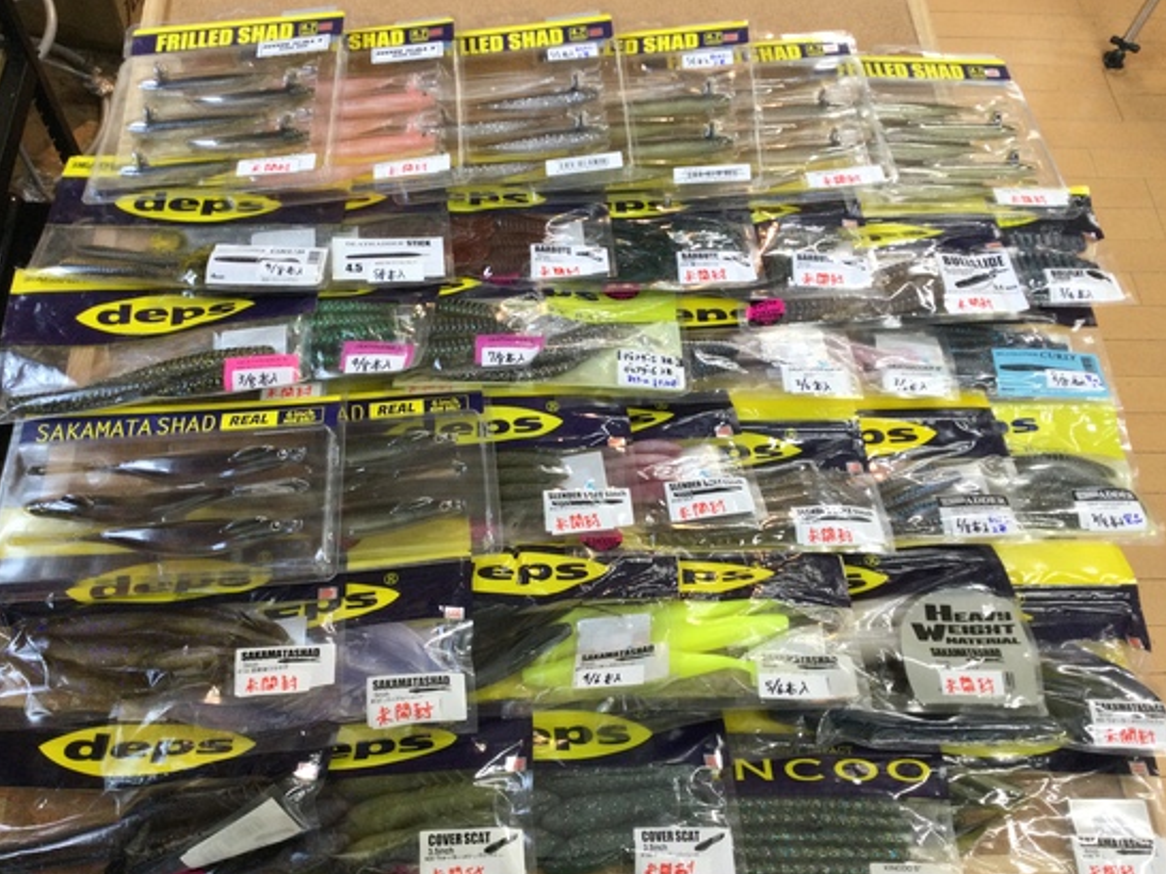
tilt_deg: -61.0
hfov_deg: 53.9
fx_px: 1145
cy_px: 458
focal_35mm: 34
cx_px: 554
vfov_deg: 41.8
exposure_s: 1/30
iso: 32
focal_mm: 3.3
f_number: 2.4
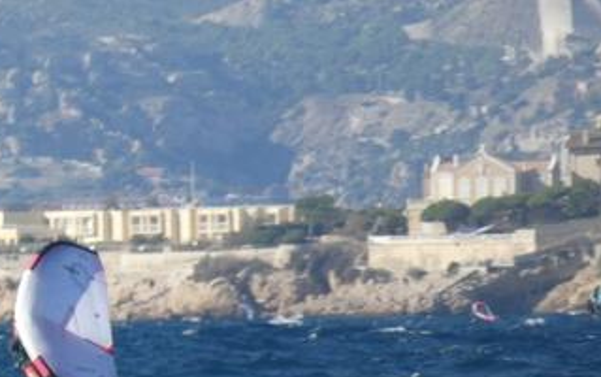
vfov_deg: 0.7
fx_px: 30787
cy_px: 352
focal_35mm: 1878
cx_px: 232
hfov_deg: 1.1
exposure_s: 1/1000
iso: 250
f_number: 5.7
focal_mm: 202.9
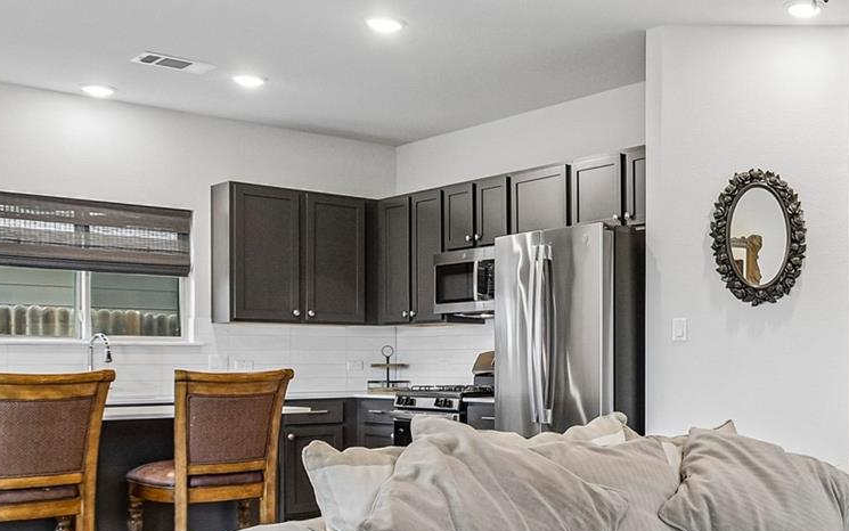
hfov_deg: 41.7
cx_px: 828
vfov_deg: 30.5
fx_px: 972
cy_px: 322
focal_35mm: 42
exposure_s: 1/13
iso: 400
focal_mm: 10
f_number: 8
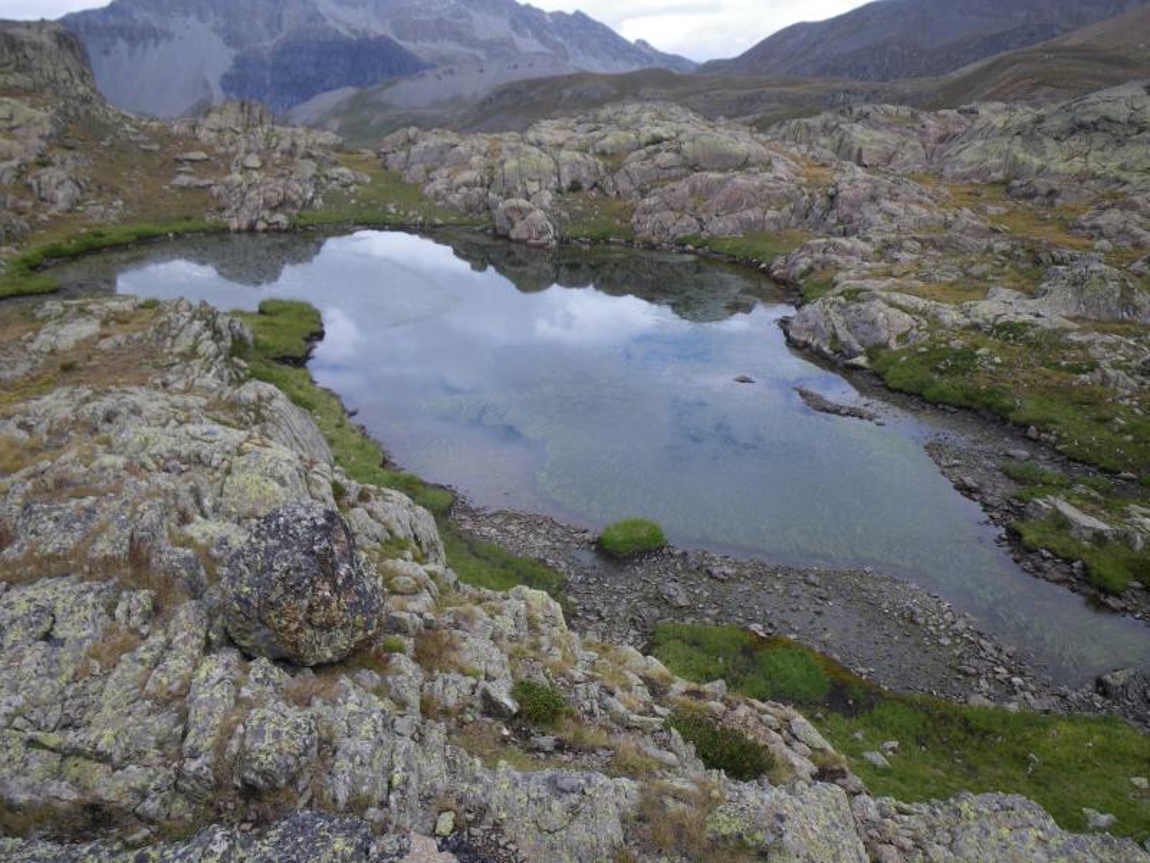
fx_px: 930
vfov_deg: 49.7
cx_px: 575
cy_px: 432
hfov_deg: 63.4
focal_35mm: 28
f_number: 4.2
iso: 50
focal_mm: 5
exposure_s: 1/200
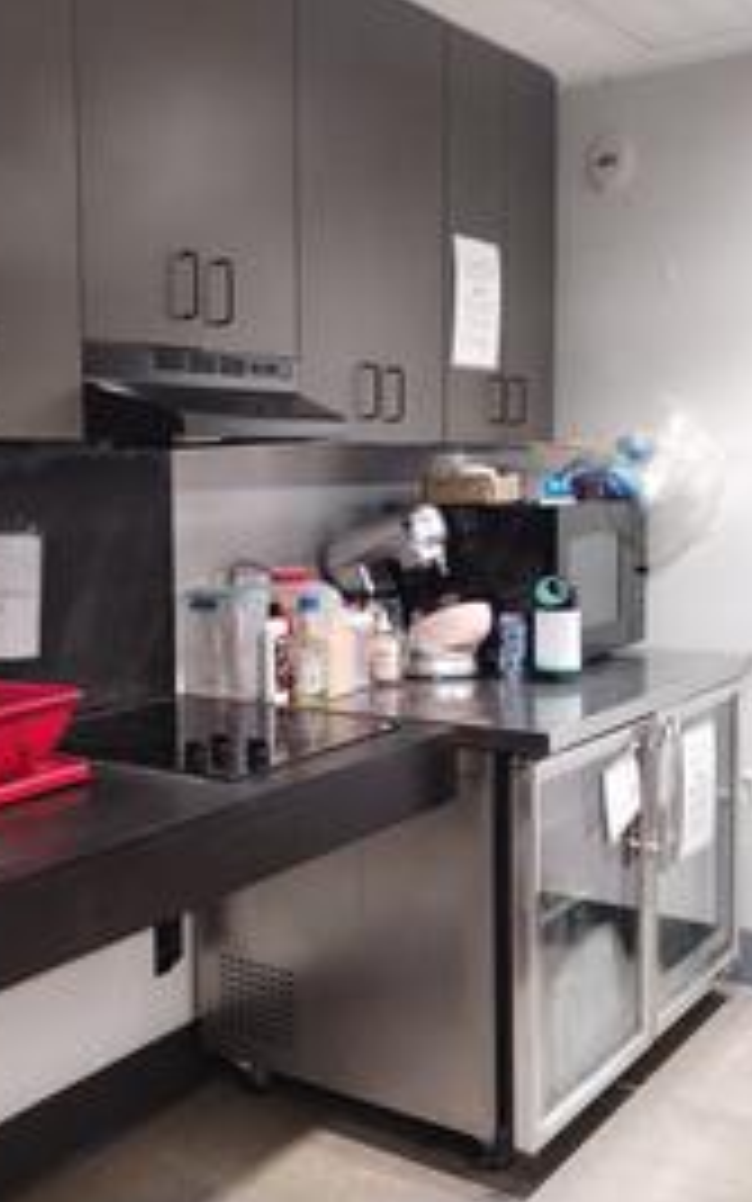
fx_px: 1311
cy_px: 601
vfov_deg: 49.3
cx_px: 95
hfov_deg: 30.8
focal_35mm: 40
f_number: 1.8
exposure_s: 1/20
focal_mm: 4.27
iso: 1669
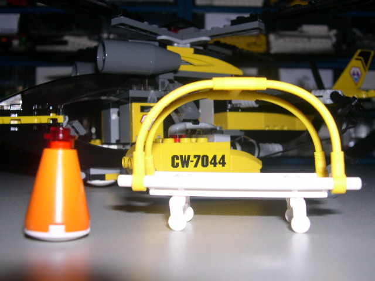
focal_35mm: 38
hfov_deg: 49.0
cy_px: 140
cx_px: 188
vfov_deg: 37.7
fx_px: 412
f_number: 7.6
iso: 100
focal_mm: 8
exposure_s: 1/60
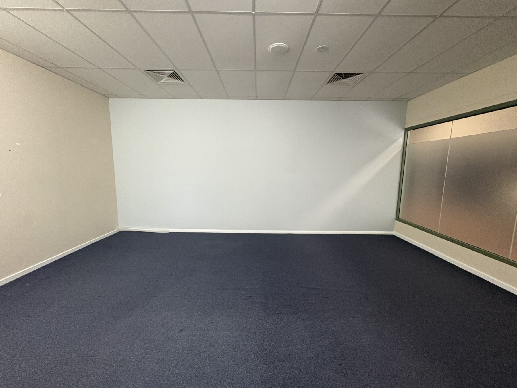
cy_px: 194
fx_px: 209
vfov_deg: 85.7
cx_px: 258
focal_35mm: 14
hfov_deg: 102.1
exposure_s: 1/50
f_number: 2.2
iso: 250
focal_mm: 2.22
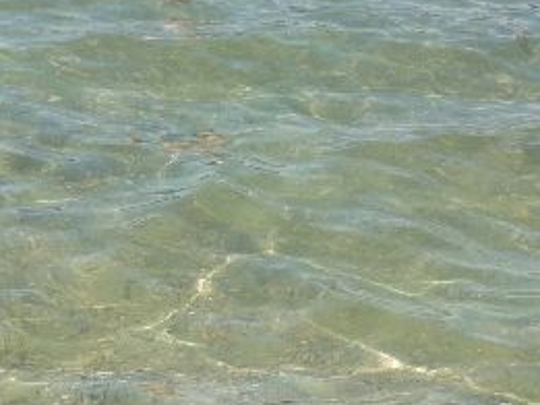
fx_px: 1576
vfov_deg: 14.4
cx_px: 197
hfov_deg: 19.4
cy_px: 424
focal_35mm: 101
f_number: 8
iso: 80
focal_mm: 5.5
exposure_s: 1/160
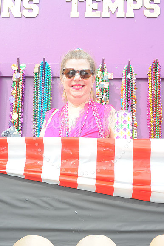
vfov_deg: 27.0
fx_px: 513
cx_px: 82
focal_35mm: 75
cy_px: 123
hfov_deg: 18.2
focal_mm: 75
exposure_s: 1/160
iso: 250
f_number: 8
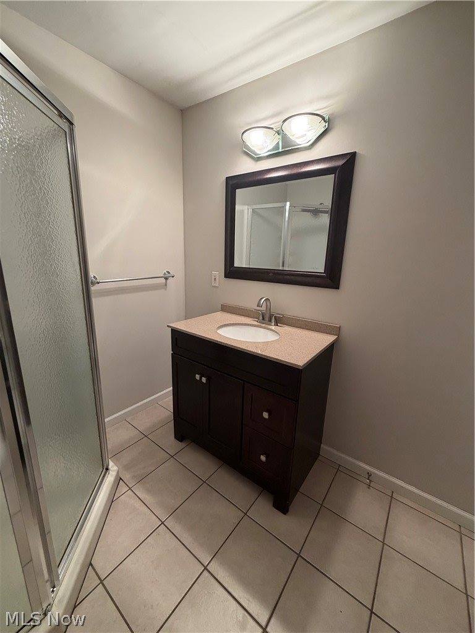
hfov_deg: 85.7
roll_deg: -2.7
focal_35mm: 14
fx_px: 256
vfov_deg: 102.1
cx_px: 238
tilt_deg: -14.3
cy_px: 316
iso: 250
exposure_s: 1/60
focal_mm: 2.22
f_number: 2.2
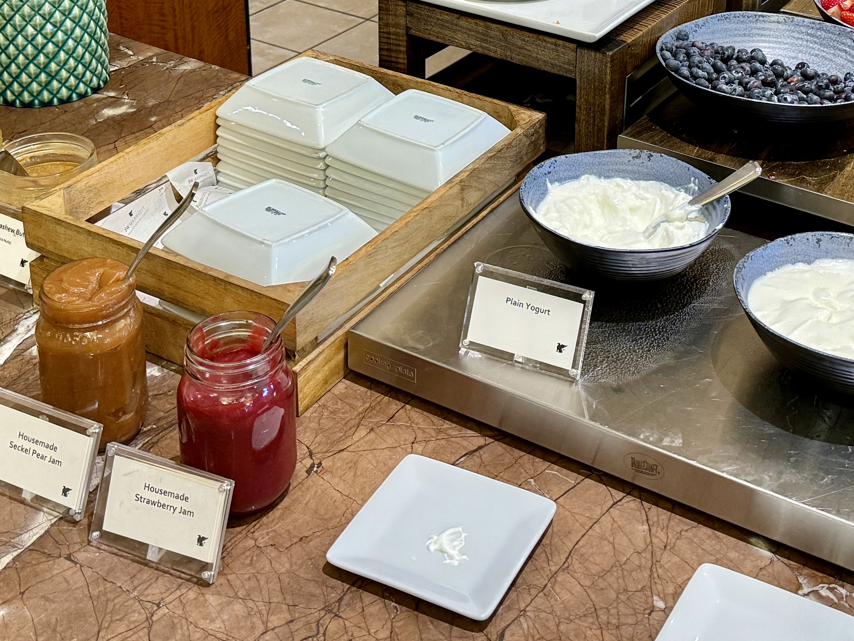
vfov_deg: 24.3
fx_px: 1406
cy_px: -32
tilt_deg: -21.0
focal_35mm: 57
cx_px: 466
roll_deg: -0.9
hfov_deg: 33.8
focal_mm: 6.76
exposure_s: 1/60
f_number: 1.78
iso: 320
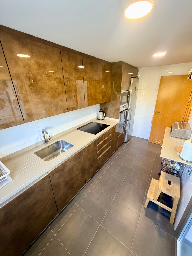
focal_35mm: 14
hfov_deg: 85.7
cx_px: 96
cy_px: 128
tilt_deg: -22.2
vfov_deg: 102.1
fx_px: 104
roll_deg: +1.2
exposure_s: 1/60
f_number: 2.2
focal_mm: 2.22
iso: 400
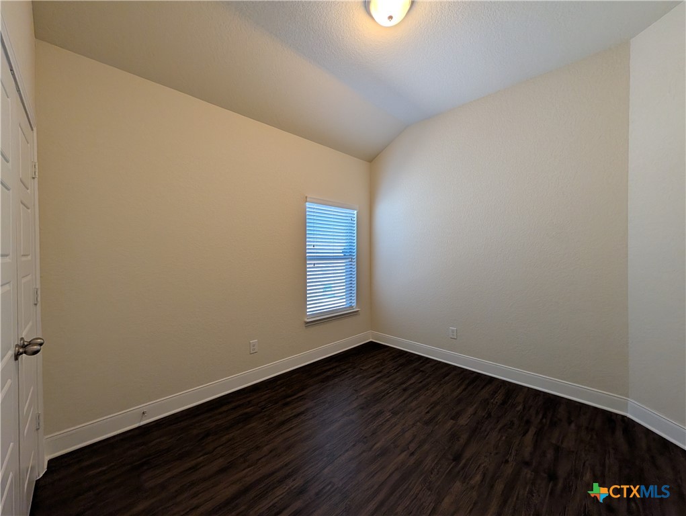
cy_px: 258
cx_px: 343
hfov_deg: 110.5
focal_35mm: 12
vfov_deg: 94.6
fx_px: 238
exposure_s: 1/120
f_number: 1.7
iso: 69
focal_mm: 2.02
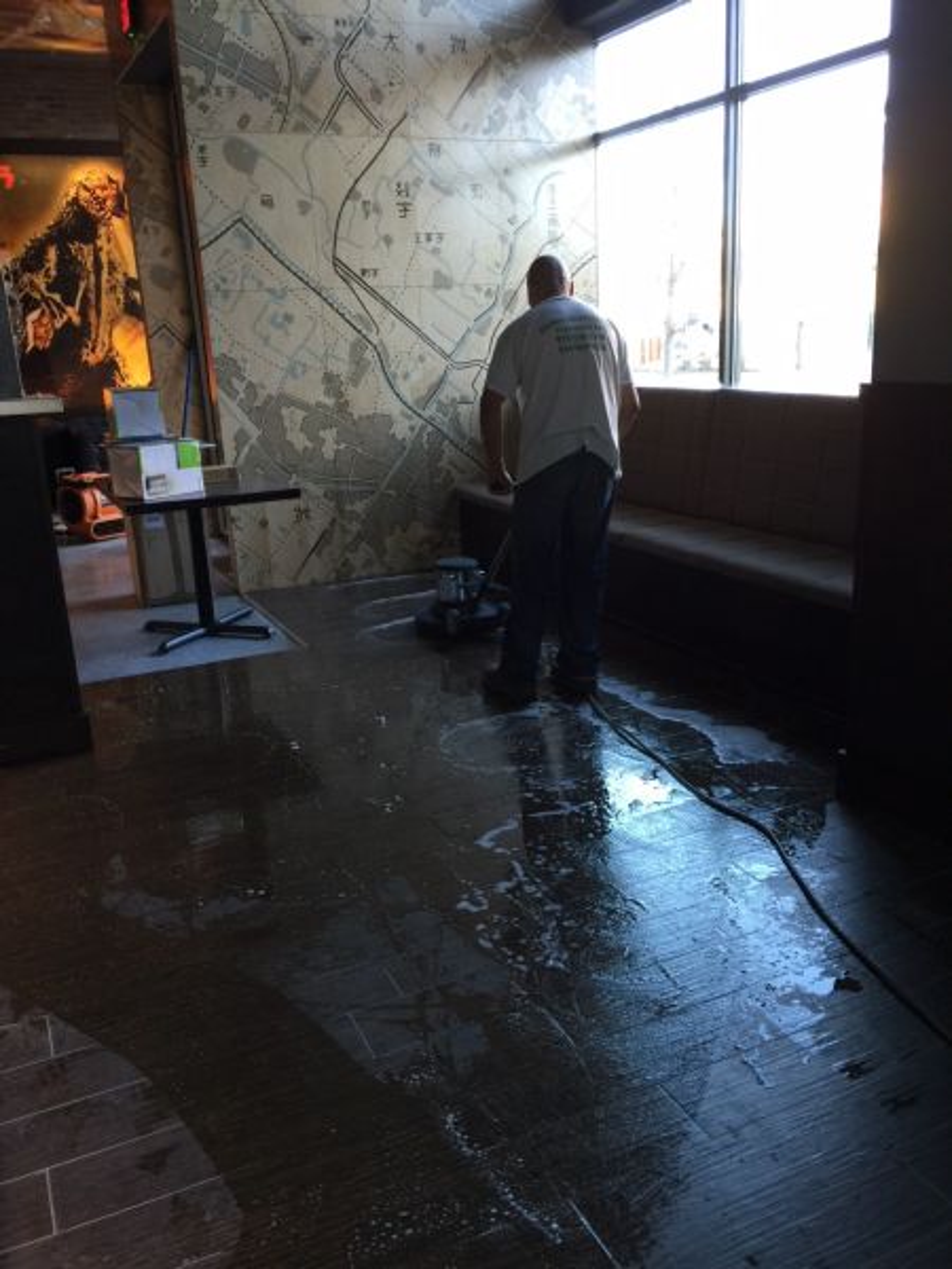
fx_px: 1063
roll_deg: +1.0
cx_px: 476
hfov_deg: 48.2
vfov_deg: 61.7
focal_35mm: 29
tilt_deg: -15.4
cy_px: 634
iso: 32
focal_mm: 4.15
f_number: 2.2
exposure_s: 1/15
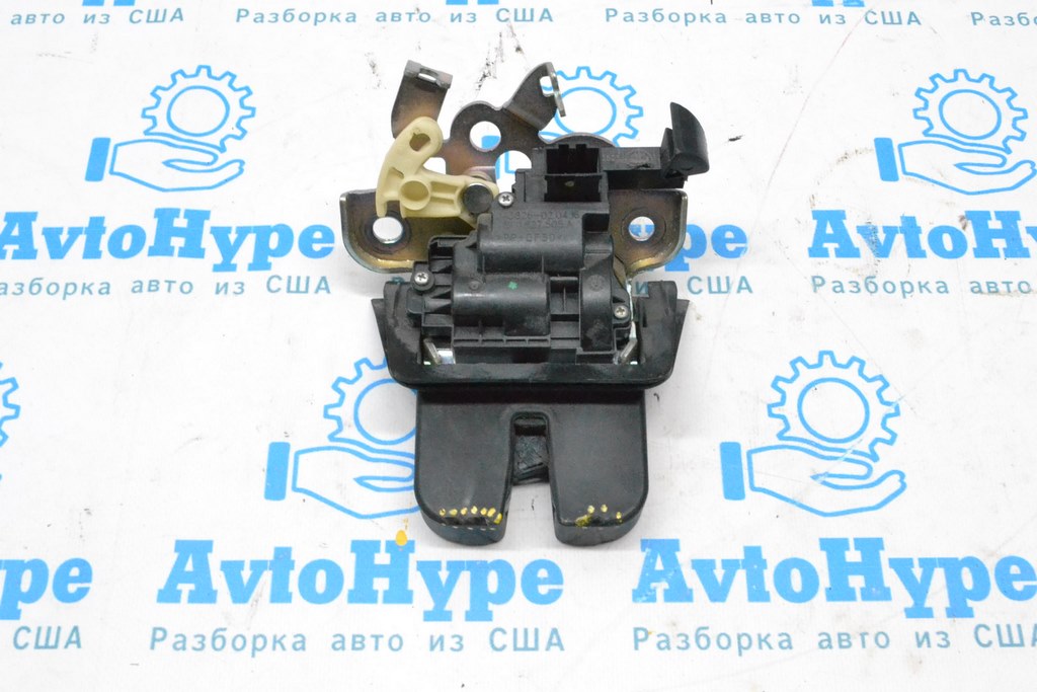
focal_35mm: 39
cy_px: 346
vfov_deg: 34.2
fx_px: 1123
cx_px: 518
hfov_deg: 49.5
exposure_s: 1/100
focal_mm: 26
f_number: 13
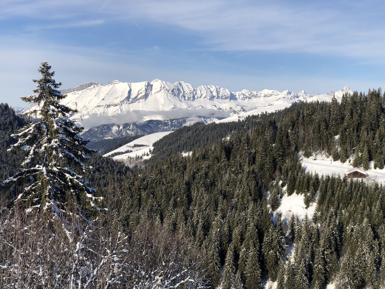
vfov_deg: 28.0
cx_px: 192
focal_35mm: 52
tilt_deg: -1.5
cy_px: 144
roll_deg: -2.7
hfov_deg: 36.8
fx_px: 578
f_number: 2.4
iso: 16
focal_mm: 6
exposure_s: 1/1799
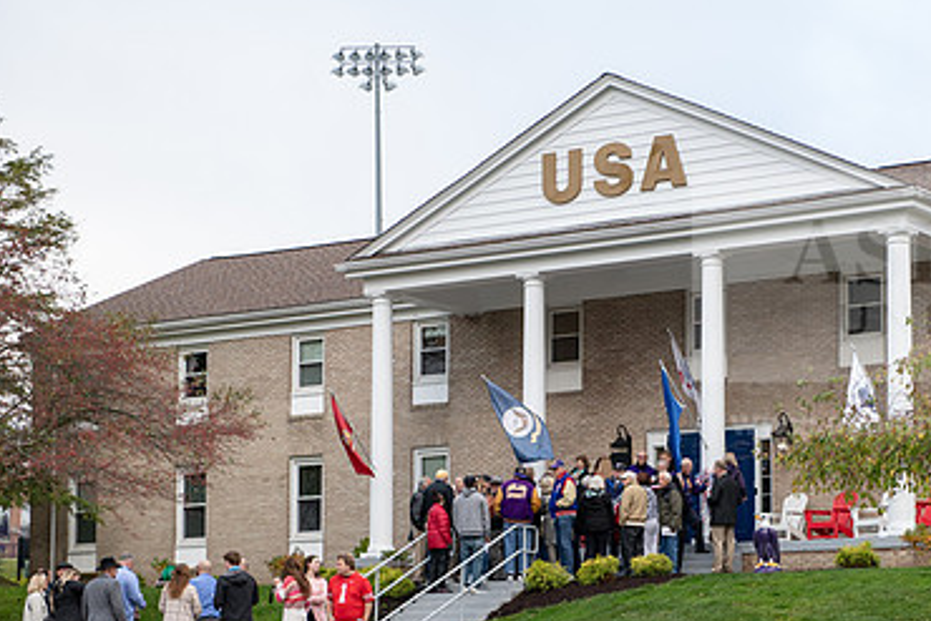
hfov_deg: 22.3
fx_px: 2354
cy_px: 476
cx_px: 616
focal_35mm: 91
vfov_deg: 15.0
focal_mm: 58
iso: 250
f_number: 4
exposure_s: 1/250
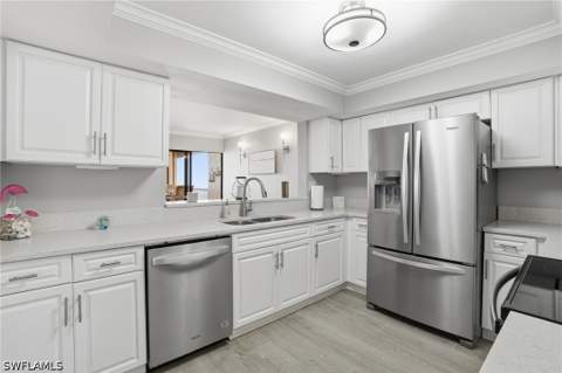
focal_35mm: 16
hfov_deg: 96.8
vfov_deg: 73.6
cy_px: 186
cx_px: 281
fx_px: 250
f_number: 9
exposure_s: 1/50
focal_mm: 16
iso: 400
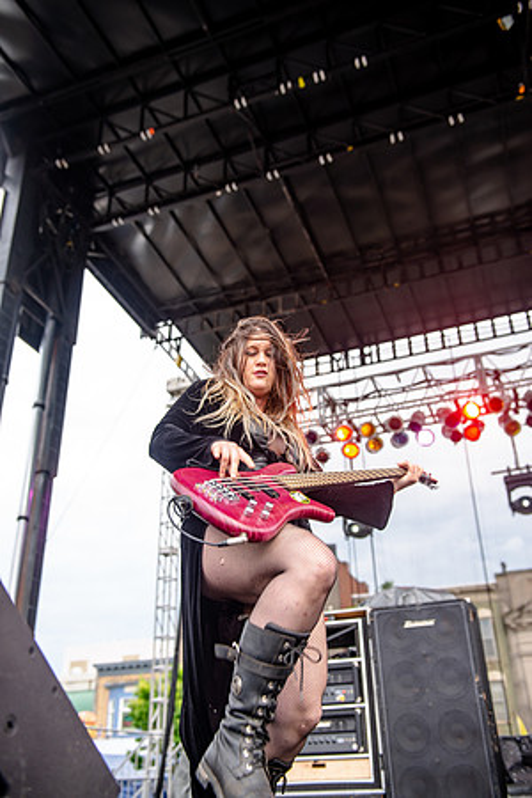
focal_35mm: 34
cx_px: 266
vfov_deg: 55.8
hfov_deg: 38.9
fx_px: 754
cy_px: 399
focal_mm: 34
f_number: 3.2
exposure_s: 1/320
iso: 200
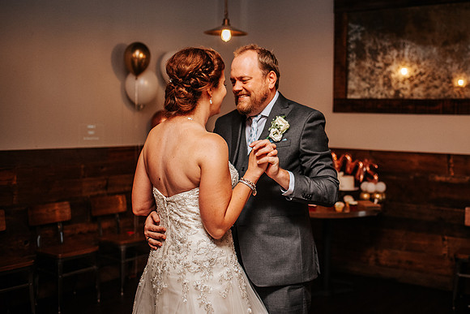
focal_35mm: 44
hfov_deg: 44.0
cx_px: 296
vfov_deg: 30.3
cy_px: 116
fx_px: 577
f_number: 2.2
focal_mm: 35
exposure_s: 1/200
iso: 1000
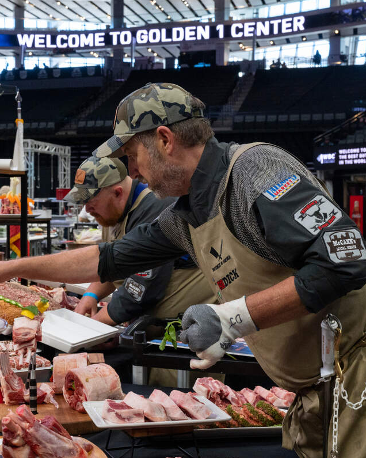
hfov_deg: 26.0
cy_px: 229
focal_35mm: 58
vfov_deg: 32.5
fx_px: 785
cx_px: 101
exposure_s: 1/125
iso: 3200
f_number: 9
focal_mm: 41
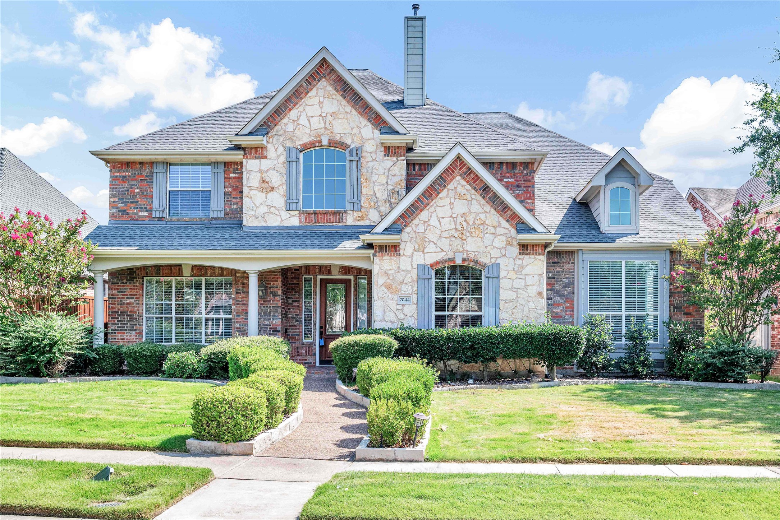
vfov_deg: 42.4
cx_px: 390
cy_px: 260
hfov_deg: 60.3
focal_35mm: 31
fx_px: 672
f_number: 8
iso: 400
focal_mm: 31
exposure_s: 1/500
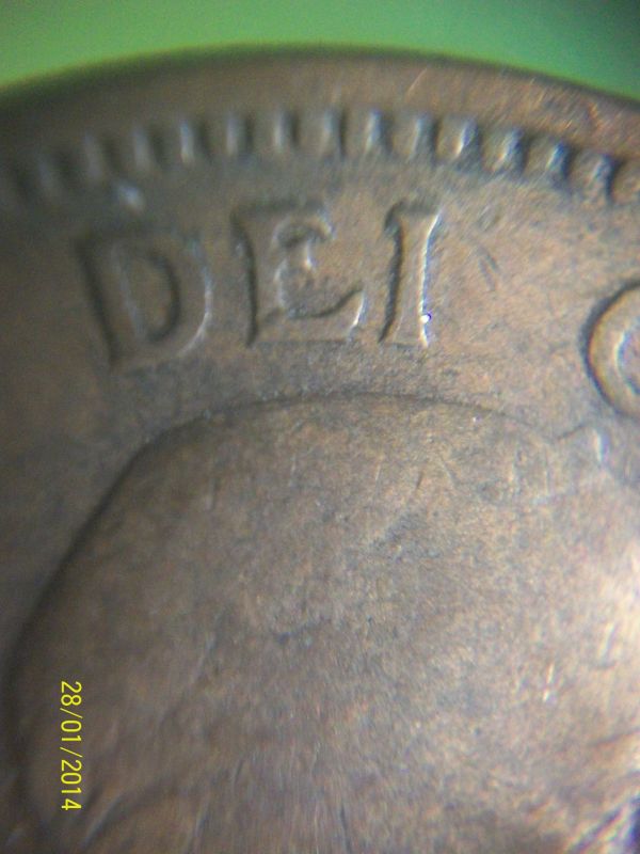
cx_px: 320
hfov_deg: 23.7
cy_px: 427
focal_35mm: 62
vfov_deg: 31.2
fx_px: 1528
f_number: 4.1
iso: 514
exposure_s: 1/100
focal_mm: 11
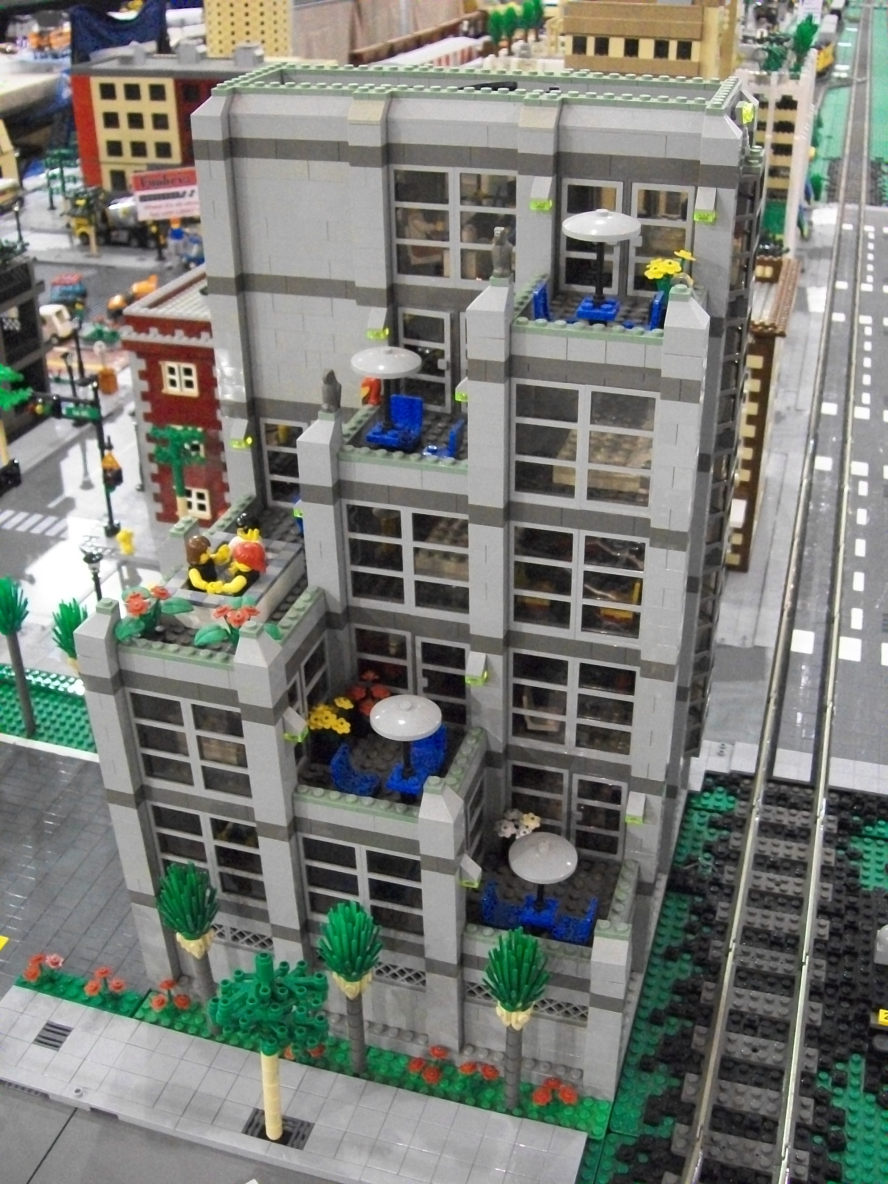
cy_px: 592
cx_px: 444
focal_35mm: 36
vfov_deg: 51.4
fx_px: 1231
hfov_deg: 39.7
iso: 640
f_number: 2.7
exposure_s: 1/30
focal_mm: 6
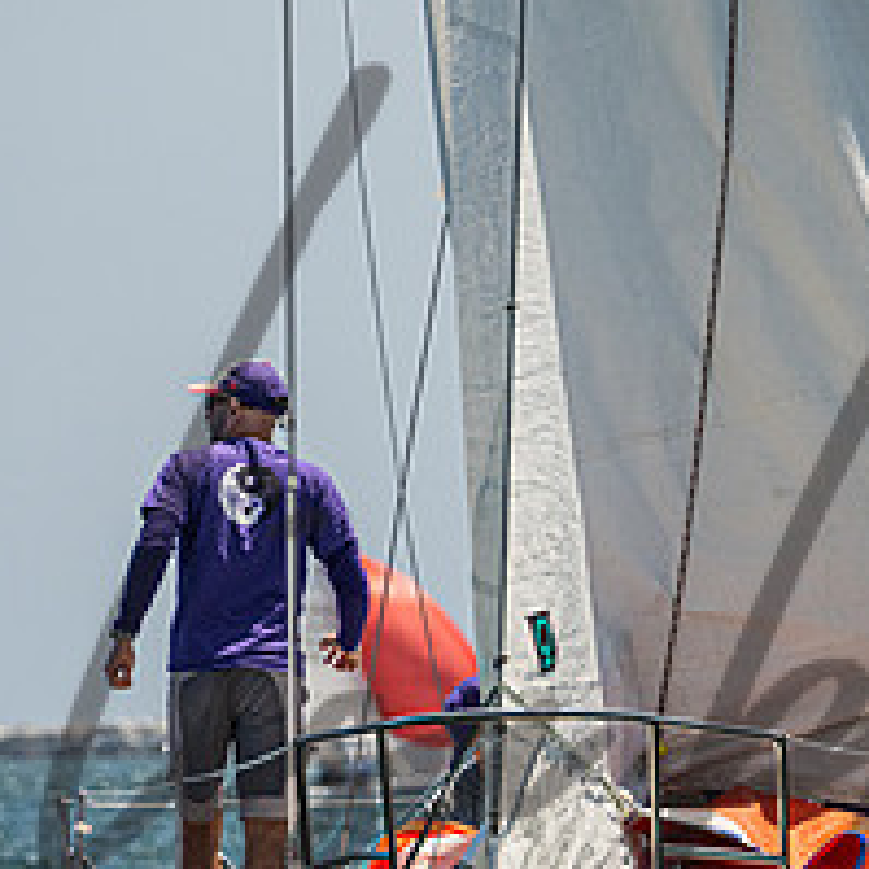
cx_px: 781
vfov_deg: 1.7
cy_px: 545
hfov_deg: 1.7
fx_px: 29084
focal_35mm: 1024
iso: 400
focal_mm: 330
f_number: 8
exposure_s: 1/3200
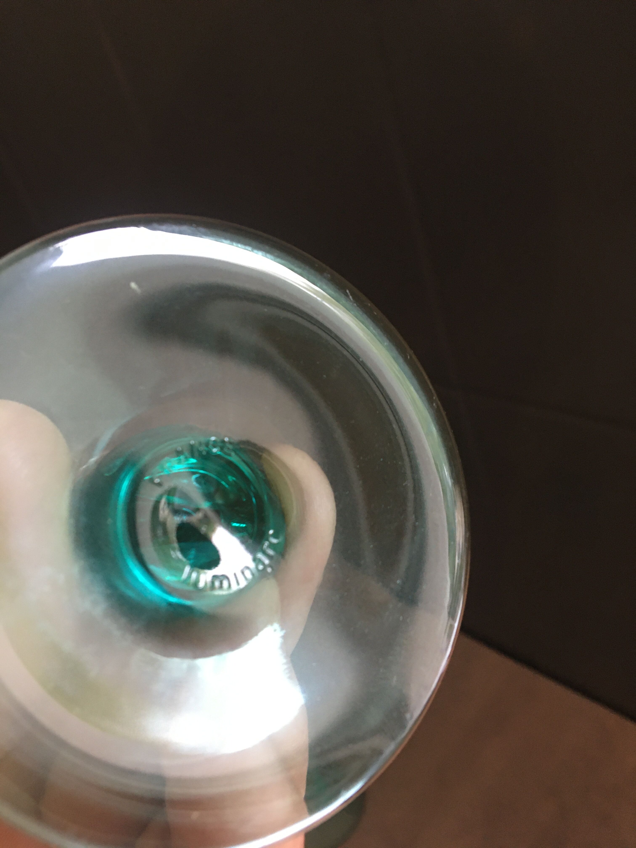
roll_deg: +21.6
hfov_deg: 48.2
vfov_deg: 61.7
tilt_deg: -31.9
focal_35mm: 29
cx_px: 318
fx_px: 710
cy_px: 424
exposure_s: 1/33
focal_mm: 4.15
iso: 160
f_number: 2.2
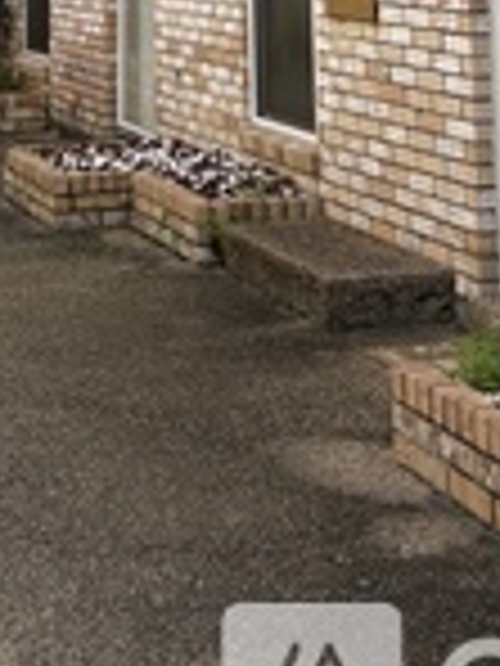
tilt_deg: +9.6
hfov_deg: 16.7
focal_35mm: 88
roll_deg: -0.4
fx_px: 1695
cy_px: -342
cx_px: 106
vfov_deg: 19.3
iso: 50
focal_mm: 5.96
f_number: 1.6
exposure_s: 1/1550
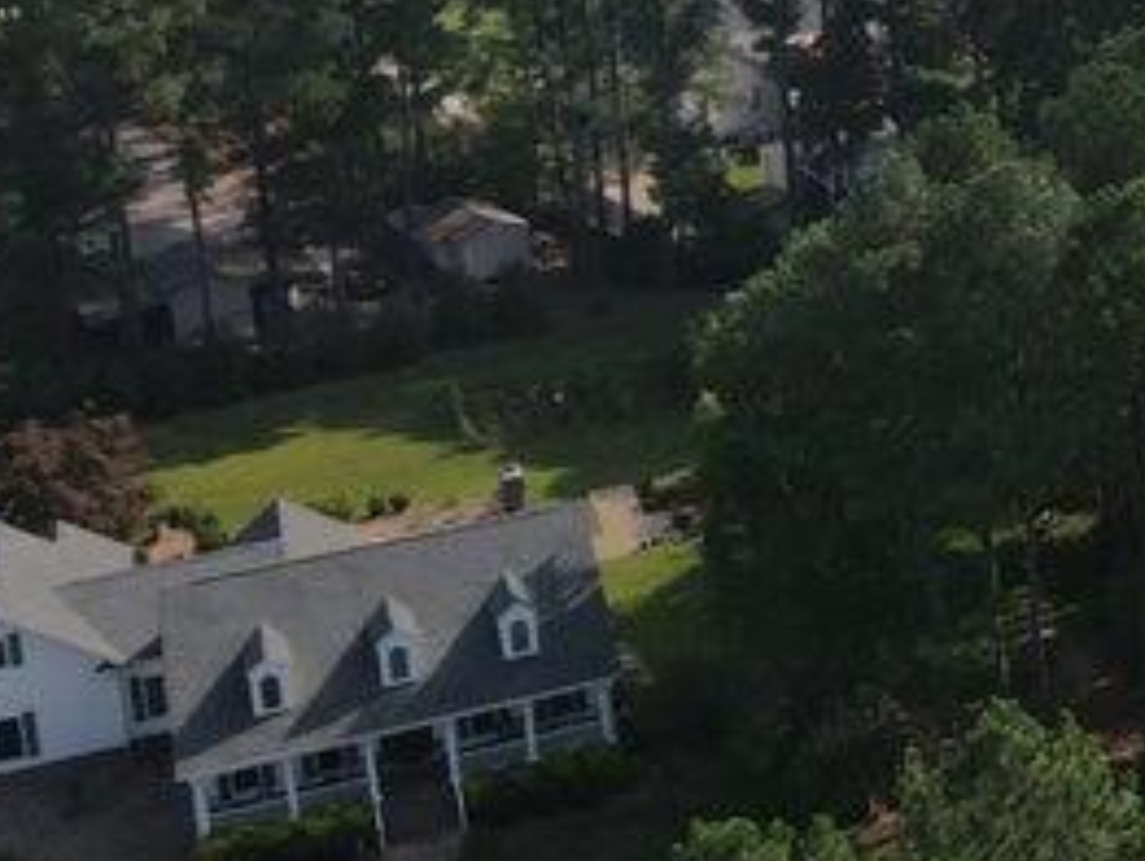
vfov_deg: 18.3
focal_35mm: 78
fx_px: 2582
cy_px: -39
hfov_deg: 21.4
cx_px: 1663
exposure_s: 1/1000
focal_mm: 4.5
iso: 100
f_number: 2.8
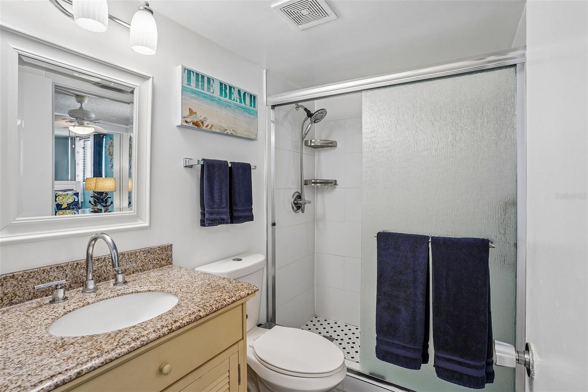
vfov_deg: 70.4
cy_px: 196
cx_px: 294
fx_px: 278
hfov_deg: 93.3
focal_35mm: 17
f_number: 8
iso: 160
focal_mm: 17
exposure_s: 1/8
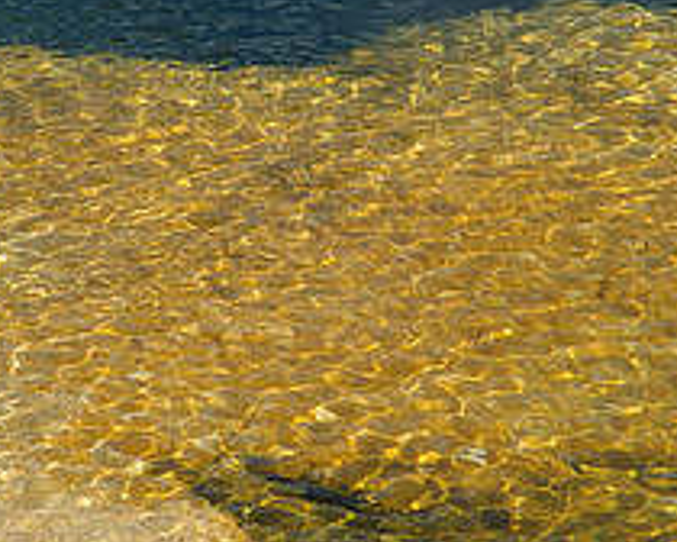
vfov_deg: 5.7
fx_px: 5450
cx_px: 426
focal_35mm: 272
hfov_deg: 7.1
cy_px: 116
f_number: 6.3
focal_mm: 70
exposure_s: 1/160
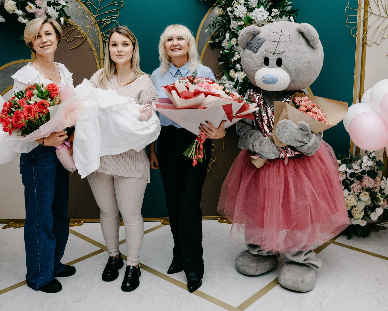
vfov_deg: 37.8
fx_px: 448
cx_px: 215
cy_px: 104
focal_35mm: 39
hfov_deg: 46.8
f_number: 3.5
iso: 320
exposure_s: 1/160
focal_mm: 24
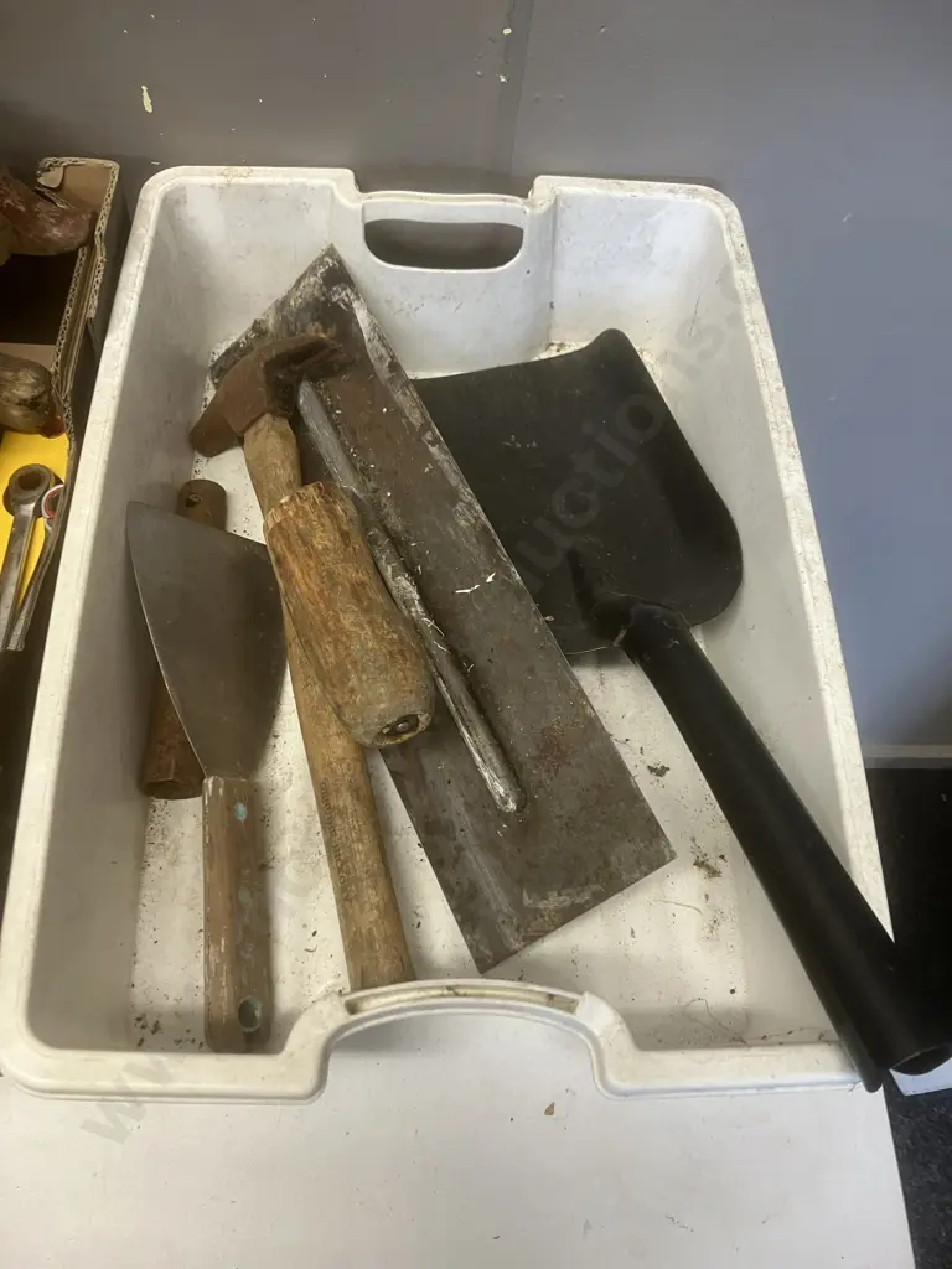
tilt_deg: -59.6
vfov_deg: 63.4
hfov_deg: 49.7
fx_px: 1027
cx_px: 476
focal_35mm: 28
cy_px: 634
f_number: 1.8
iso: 100
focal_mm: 3.99
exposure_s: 1/50
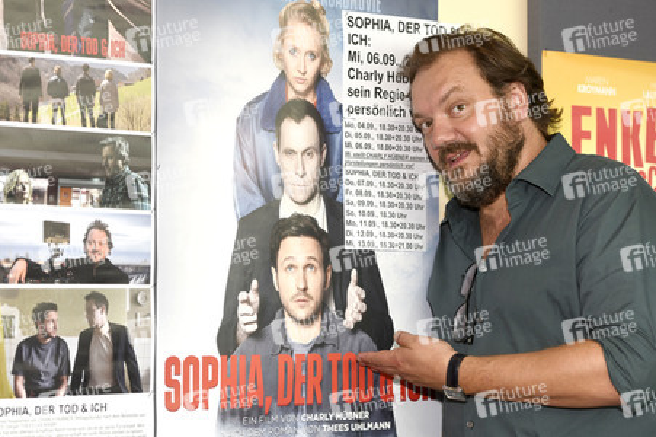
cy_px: 218
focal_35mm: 98
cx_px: 328
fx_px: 1784
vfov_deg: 13.9
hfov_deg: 20.8
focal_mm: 98
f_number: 5
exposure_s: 1/400
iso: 640
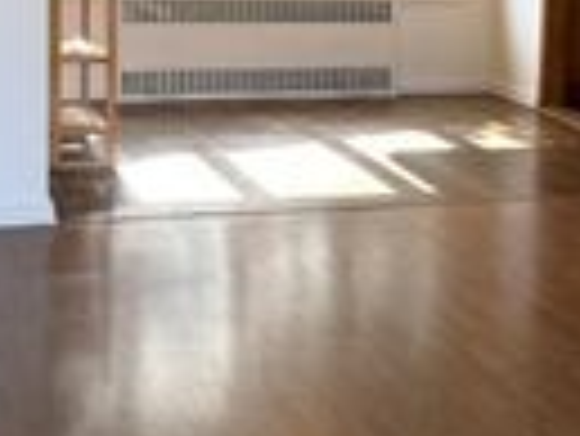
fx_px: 1560
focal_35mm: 93
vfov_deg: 15.7
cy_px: 43
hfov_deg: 20.6
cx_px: 526
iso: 125
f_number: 1.78
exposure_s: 1/204
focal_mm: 6.76
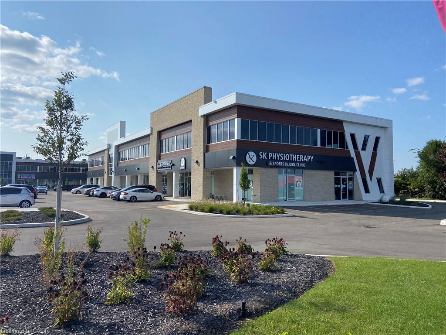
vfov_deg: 53.1
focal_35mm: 26
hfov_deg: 67.3
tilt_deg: +1.8
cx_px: 223
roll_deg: +0.1
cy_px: 168
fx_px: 335
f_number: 1.8
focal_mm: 4.25
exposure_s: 1/4444
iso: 32
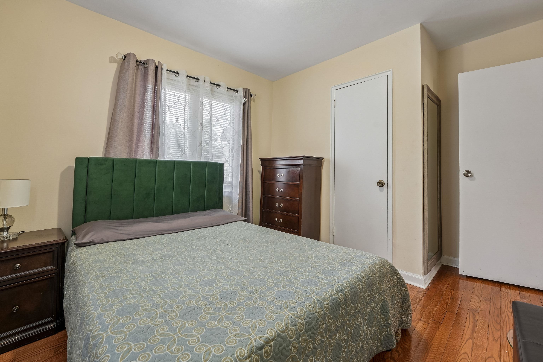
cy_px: 181
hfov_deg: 104.3
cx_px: 272
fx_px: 211
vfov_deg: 81.2
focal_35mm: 14
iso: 200
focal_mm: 14
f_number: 8
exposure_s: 1/8
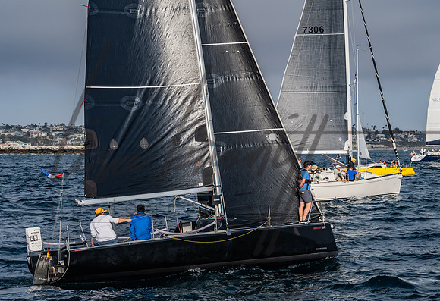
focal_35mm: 88
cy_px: 135
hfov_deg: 22.9
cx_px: 242
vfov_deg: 15.8
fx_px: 1088
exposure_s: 1/1250
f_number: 9
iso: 400
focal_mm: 64
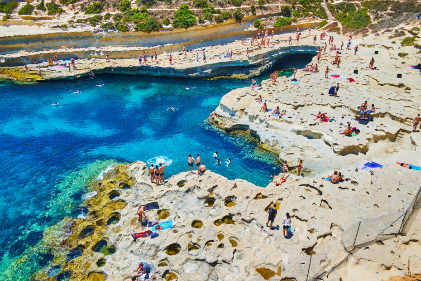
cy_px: 140
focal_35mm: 27
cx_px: 210
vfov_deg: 47.9
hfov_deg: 67.4
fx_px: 316
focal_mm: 18
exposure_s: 1/500
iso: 200
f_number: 8
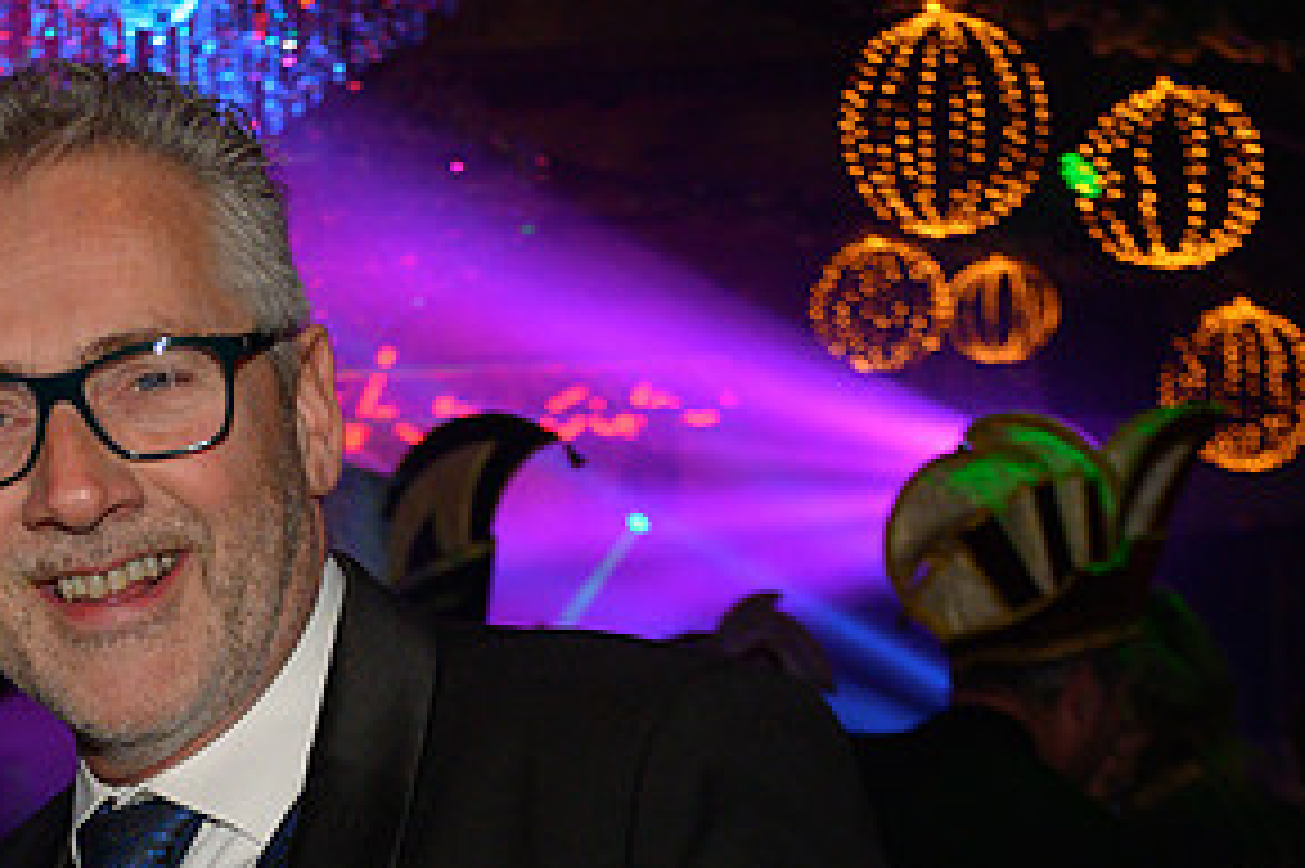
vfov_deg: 13.3
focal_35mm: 102
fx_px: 3695
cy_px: 798
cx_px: 194
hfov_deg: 19.7
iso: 640
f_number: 5
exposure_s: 1/160
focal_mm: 34
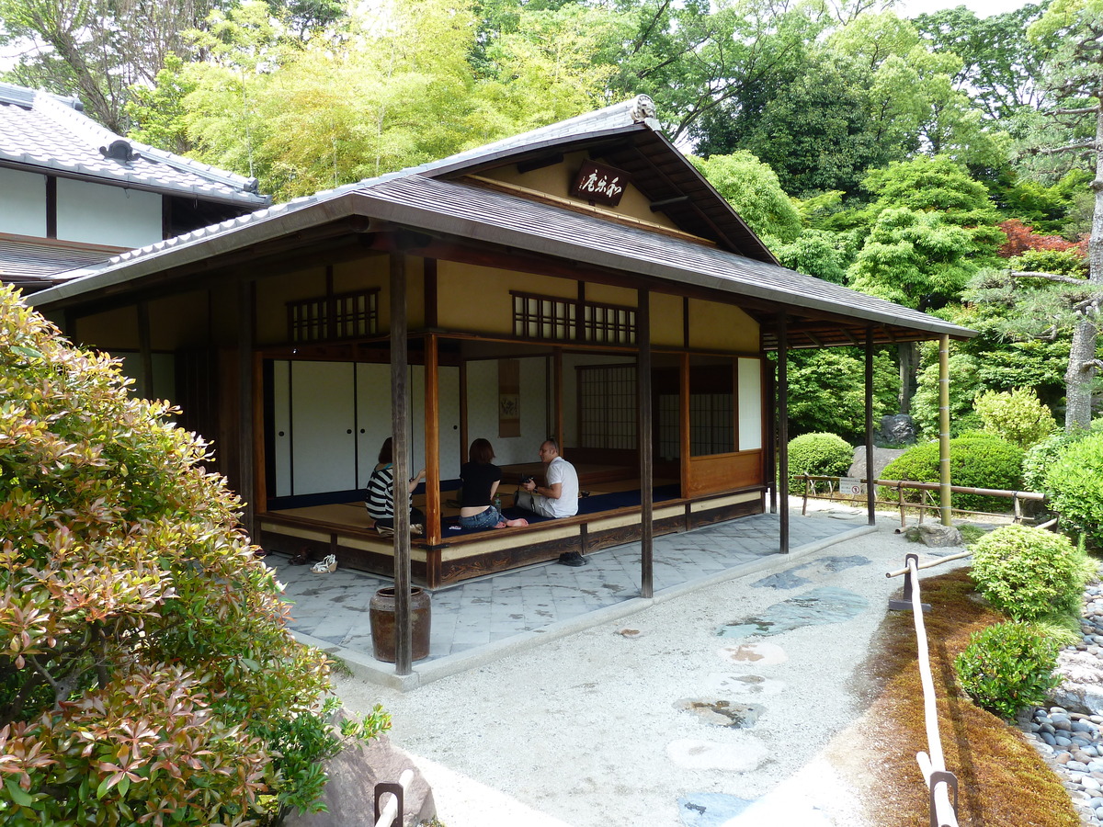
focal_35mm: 25
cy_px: 414
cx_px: 552
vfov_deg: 54.9
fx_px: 797
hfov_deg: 69.4
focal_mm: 4.1
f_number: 4
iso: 80
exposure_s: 1/100
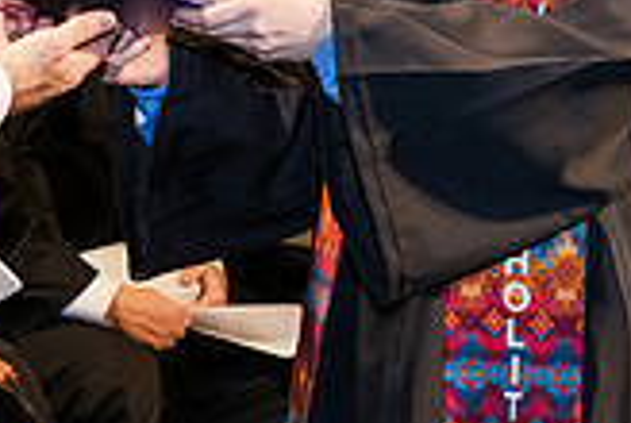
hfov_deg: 8.8
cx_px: 69
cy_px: -94
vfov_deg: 5.9
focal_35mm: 233
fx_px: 4091
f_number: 6.3
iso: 1600
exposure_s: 1/200
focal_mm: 66
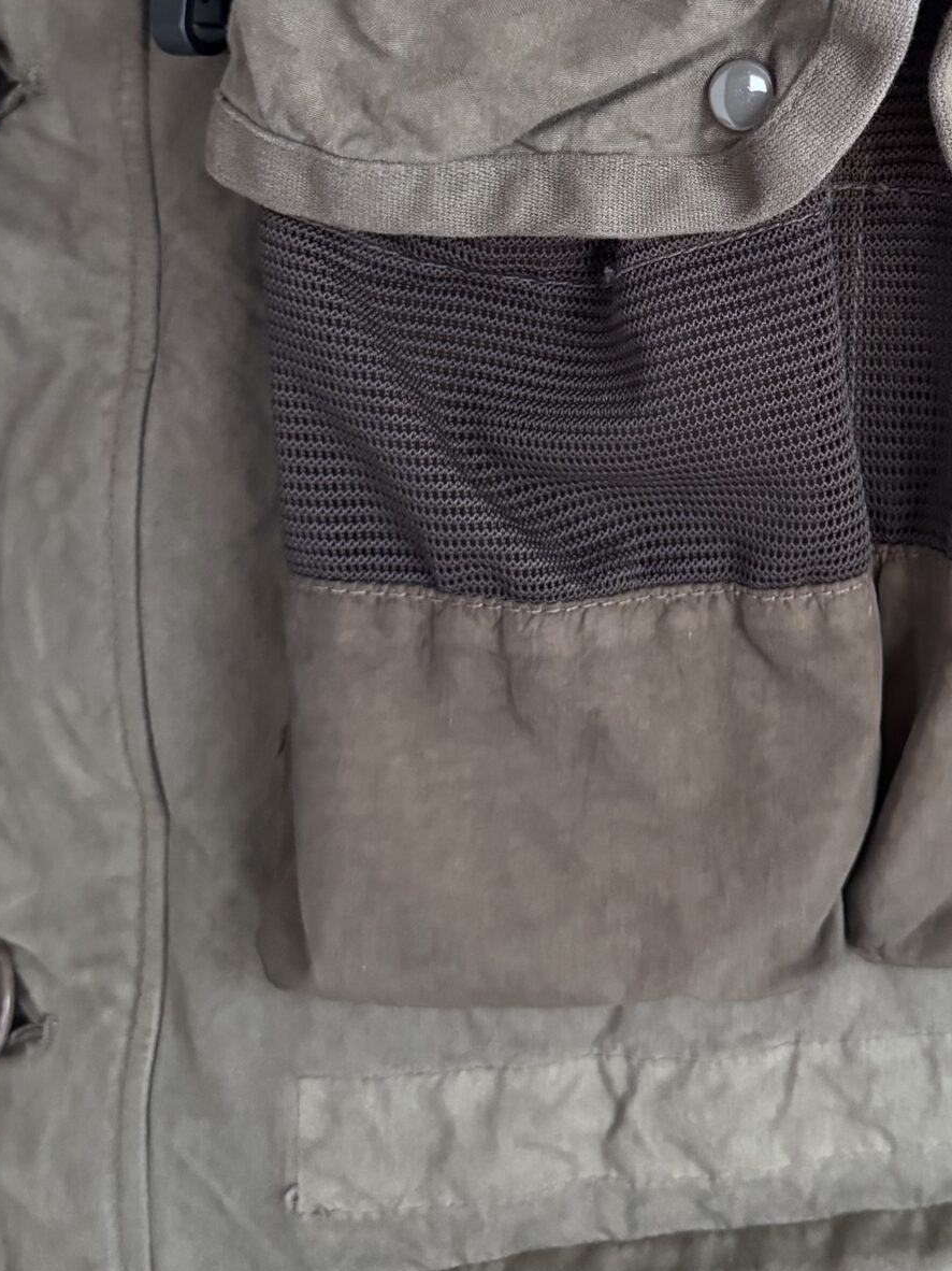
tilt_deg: -11.6
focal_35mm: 52
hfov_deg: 27.5
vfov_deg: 35.5
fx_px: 1907
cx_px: 763
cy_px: 232
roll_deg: +1.4
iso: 1000
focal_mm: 6.76
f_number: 1.78
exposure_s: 1/38
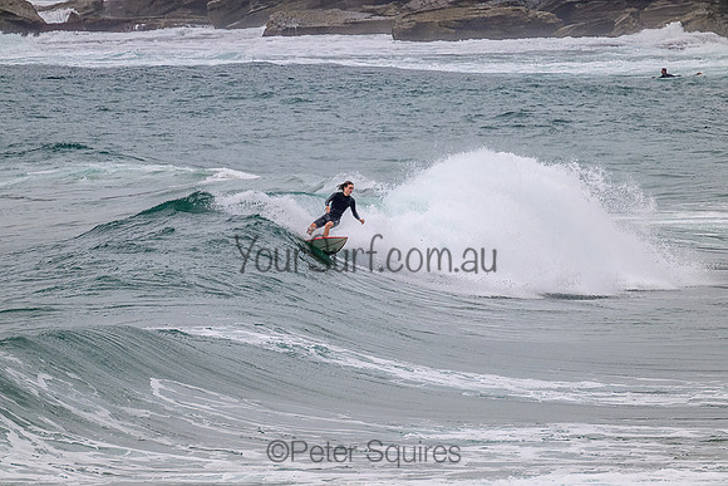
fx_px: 16181
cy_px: 243
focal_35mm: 800
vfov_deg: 1.7
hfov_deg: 2.6
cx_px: 364
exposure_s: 1/2000
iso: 800
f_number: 11
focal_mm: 800
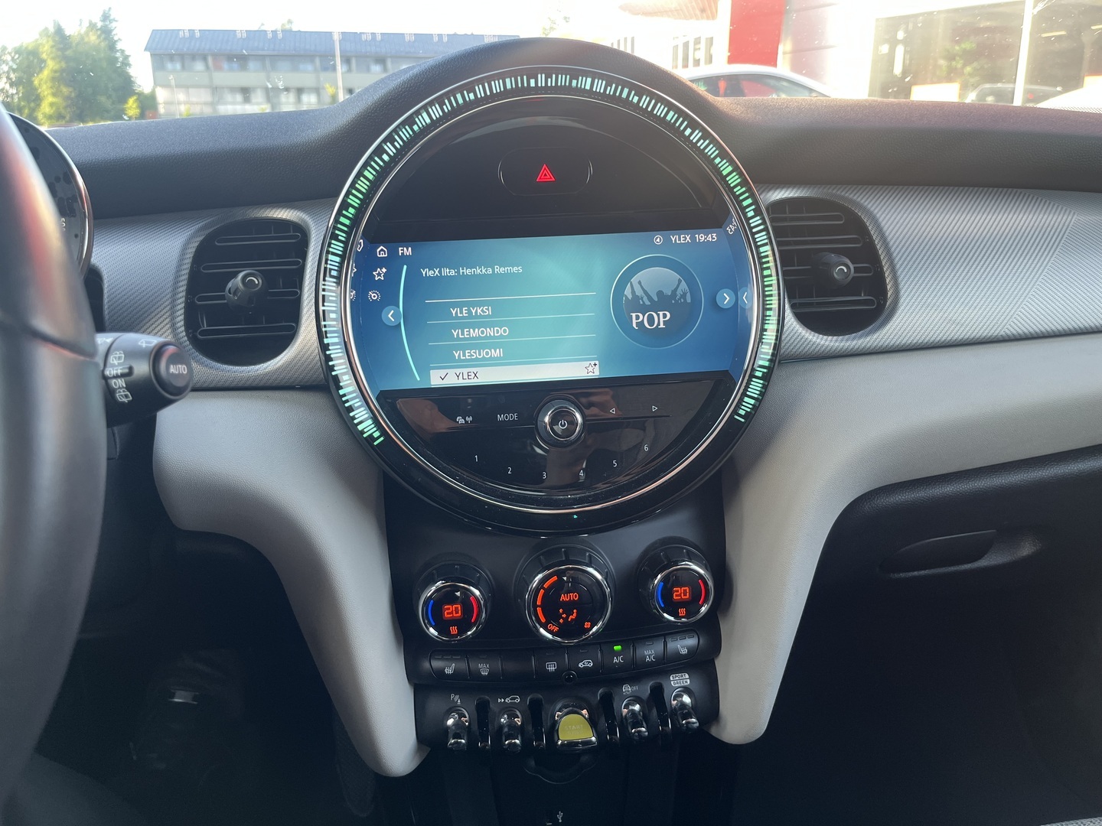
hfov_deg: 67.3
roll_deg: +0.3
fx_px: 828
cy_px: 413
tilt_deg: -18.2
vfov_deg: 53.1
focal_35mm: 26
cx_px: 551
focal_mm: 5.1
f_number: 1.6
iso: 80
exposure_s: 1/121
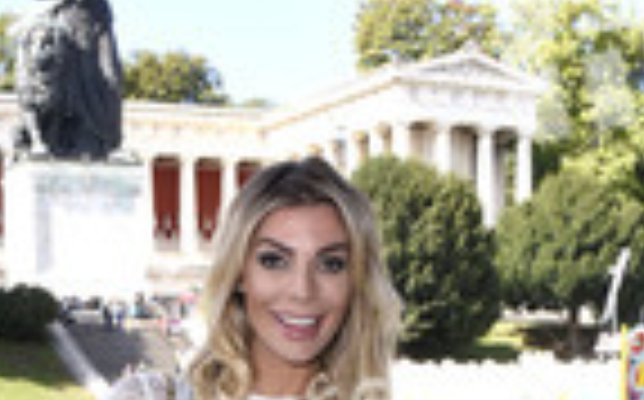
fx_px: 1350
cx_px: 315
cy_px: 710
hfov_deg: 26.8
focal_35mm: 77
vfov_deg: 14.8
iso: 320
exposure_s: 1/160
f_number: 9
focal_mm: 18
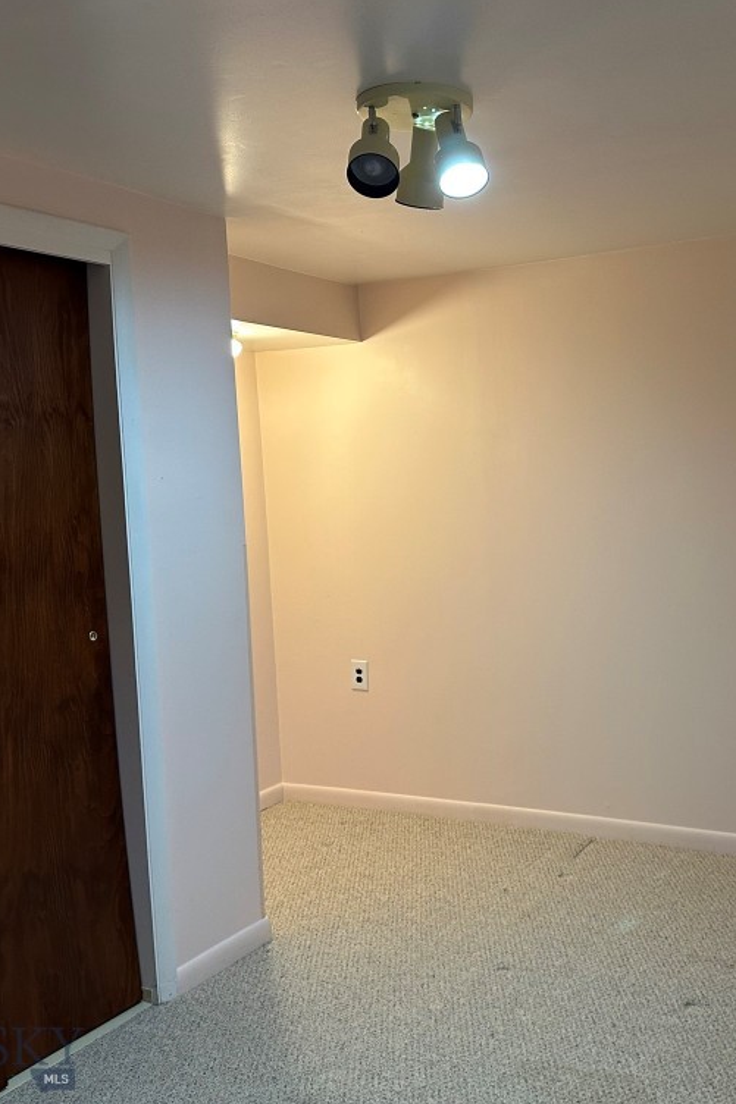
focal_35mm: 34
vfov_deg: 55.8
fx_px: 1043
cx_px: 551
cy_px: 546
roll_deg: +1.9
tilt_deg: -3.2
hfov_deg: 37.9
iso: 200
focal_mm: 6.86
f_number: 1.78
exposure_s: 1/60
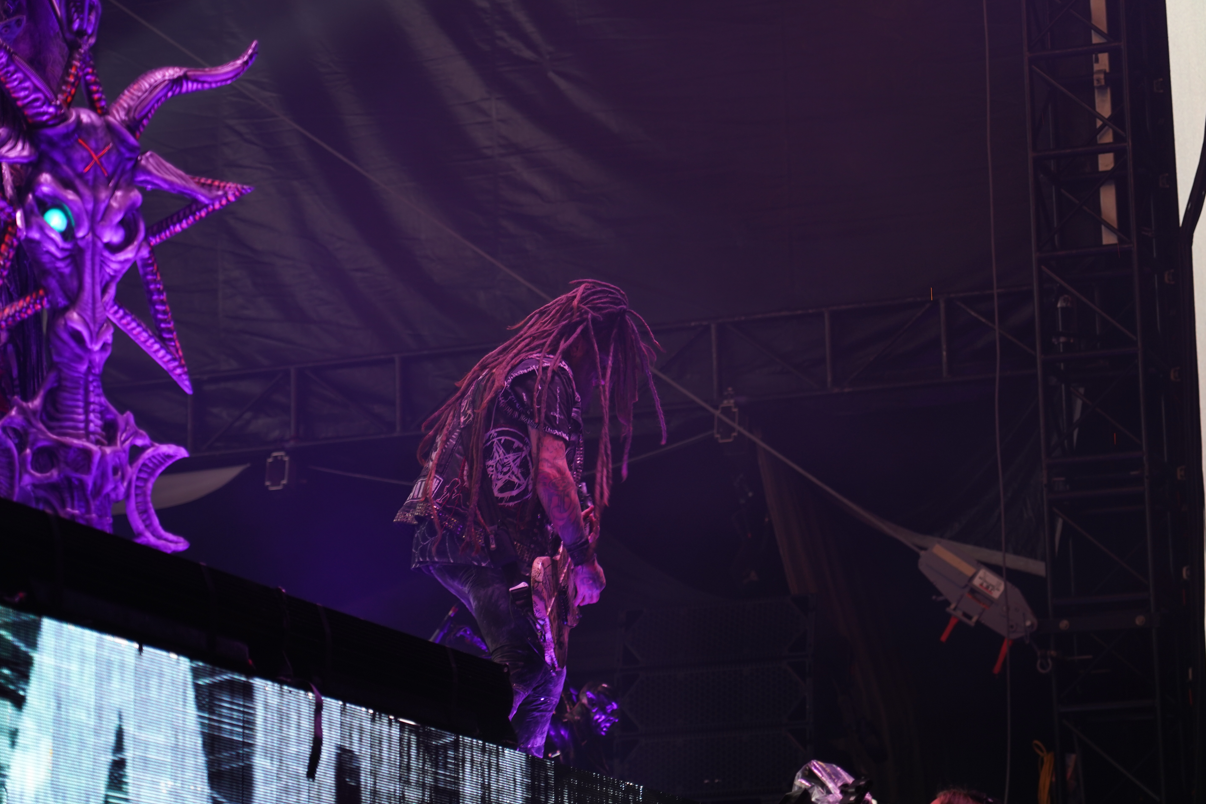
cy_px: 394
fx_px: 3685
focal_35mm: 110
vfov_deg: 12.5
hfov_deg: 18.6
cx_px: 589
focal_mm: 105
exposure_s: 1/125
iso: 320
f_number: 4
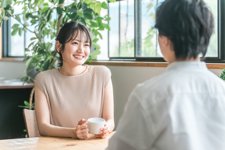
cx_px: 112
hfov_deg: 22.4
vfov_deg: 15.0
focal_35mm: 91
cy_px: 75
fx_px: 569
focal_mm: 91
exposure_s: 1/200
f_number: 2.8
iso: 250
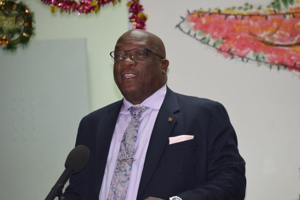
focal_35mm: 235
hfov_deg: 8.8
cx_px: 153
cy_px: 115
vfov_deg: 5.9
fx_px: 1956
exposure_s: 1/160
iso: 1600
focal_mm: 135
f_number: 6.3
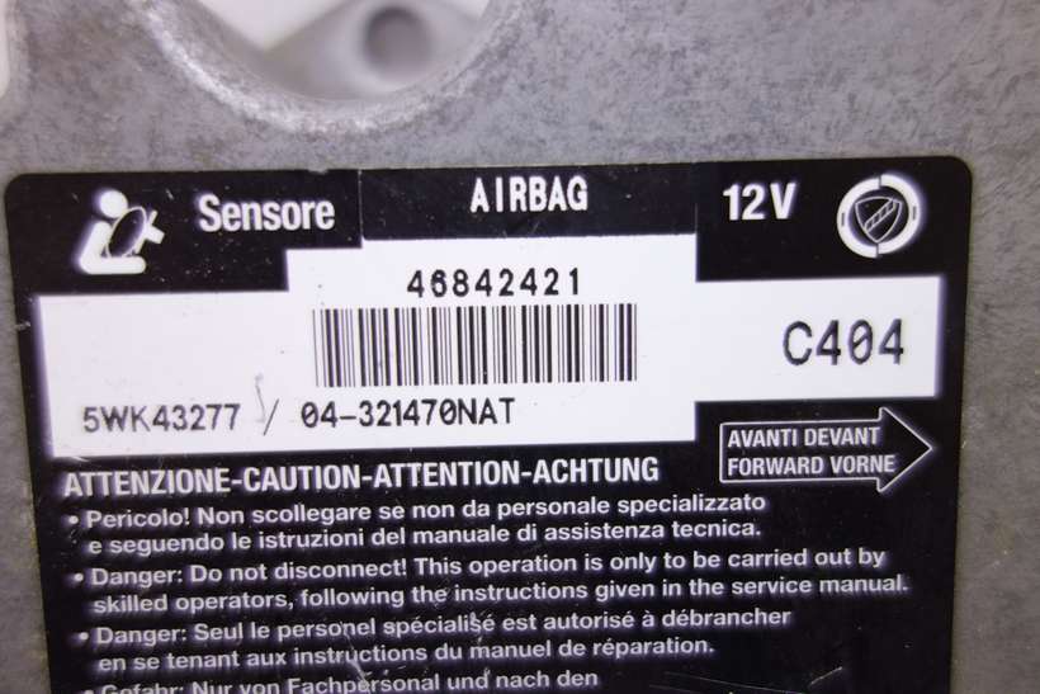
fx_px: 809
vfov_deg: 46.4
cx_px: 520
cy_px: 347
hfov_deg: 65.5
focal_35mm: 28
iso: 125
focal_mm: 10.4
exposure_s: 1/100
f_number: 2
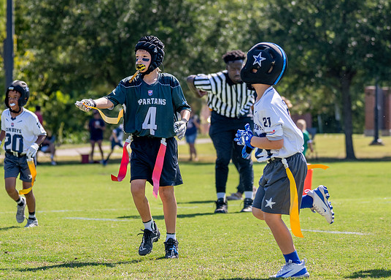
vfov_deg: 8.9
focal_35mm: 161
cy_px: 111
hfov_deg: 12.5
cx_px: 142
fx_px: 1788
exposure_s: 1/2000
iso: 200
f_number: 2.8
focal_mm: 76
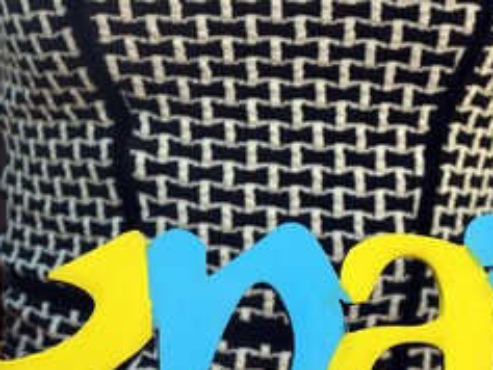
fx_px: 1211
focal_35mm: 85
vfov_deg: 17.3
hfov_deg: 22.9
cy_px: 284
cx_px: 168
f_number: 4.5
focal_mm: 20
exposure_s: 1/250
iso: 100
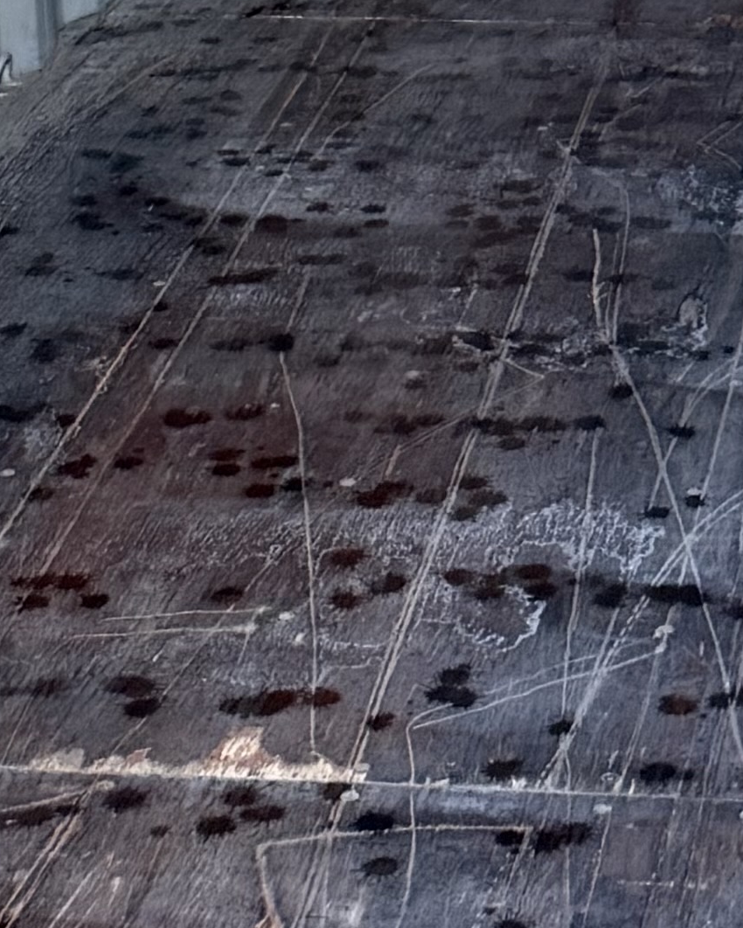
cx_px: 597
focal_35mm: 126
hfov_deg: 12.2
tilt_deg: -8.6
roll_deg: +1.2
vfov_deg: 14.5
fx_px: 3462
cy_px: -347
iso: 200
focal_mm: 6.76
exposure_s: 1/60
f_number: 1.78
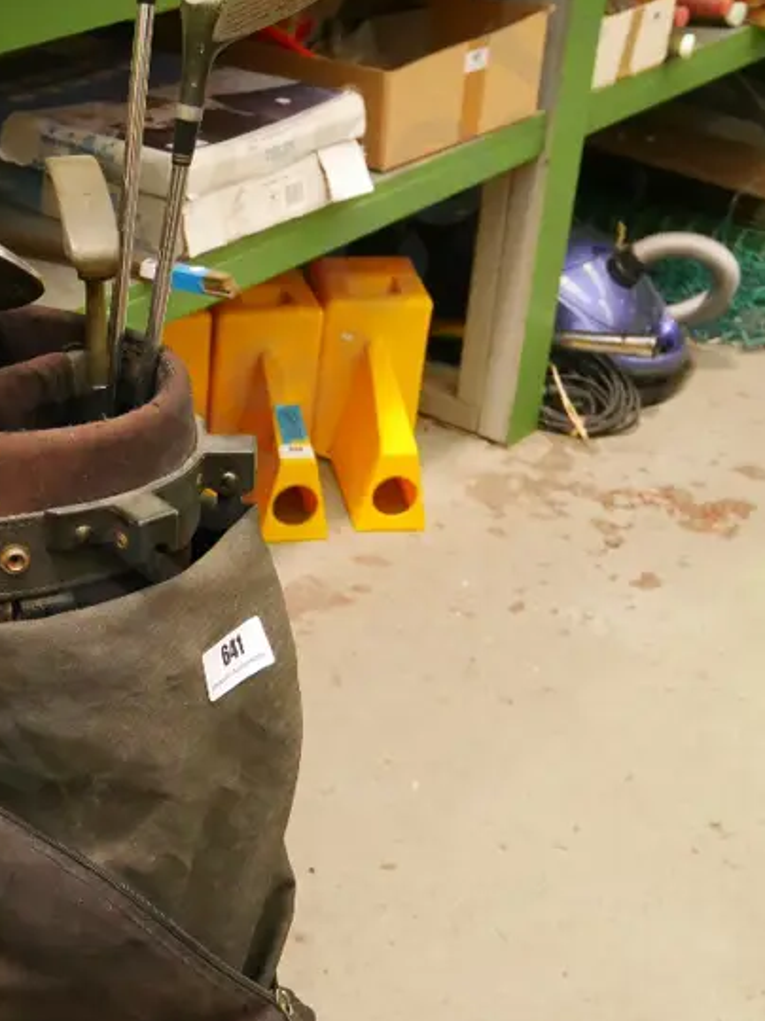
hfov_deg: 24.7
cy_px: 693
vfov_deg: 33.4
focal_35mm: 57
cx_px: 46
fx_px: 1680
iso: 3200
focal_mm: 15
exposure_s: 1/50
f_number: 3.7
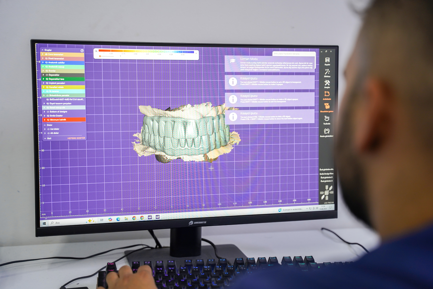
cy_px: 144
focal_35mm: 53
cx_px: 216
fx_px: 634
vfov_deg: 25.7
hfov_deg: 37.7
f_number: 2.8
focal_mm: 52.7
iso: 640
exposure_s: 1/125
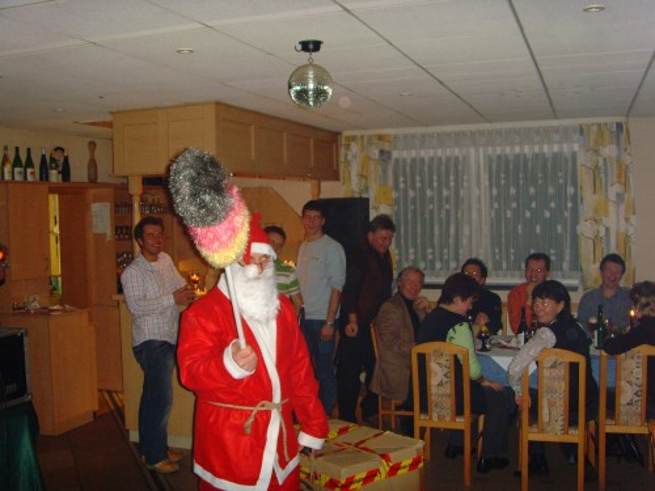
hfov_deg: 47.9
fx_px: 738
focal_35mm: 39
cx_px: 328
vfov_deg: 36.8
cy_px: 246
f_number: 3.5
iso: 320
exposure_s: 1/45
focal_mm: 6.6
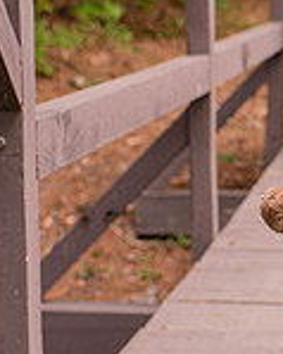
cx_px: 459
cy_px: 115
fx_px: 1341
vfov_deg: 15.0
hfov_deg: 11.4
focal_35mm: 128
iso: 400
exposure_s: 1/640
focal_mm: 35
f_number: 2.8
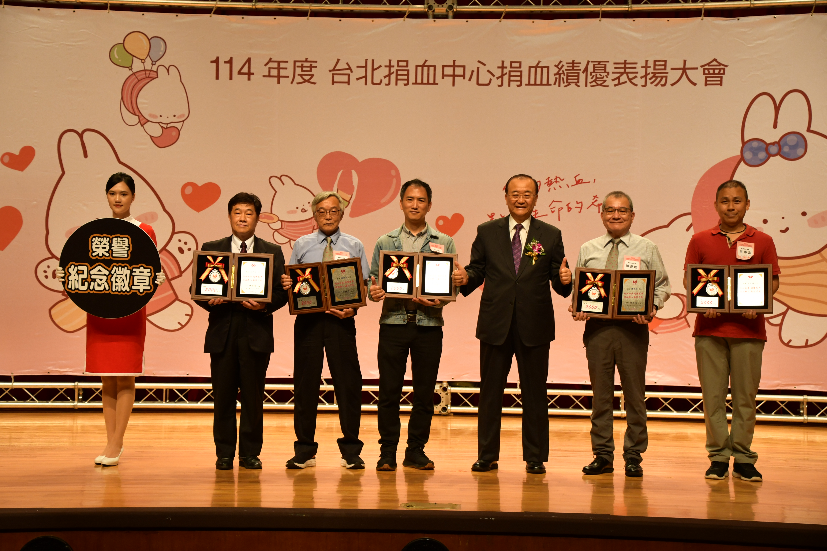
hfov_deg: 27.0
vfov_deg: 18.2
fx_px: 1723
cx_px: 414
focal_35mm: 75
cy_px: 276
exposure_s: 1/200
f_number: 4.8
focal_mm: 50
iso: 800
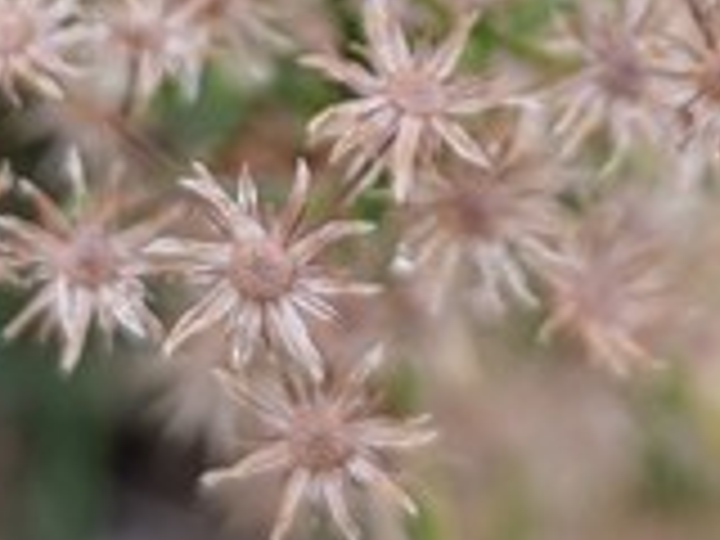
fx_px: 3182
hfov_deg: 12.9
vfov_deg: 9.5
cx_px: 338
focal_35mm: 153
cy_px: -184
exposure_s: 1/134
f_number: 1.68
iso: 45
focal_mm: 6.9
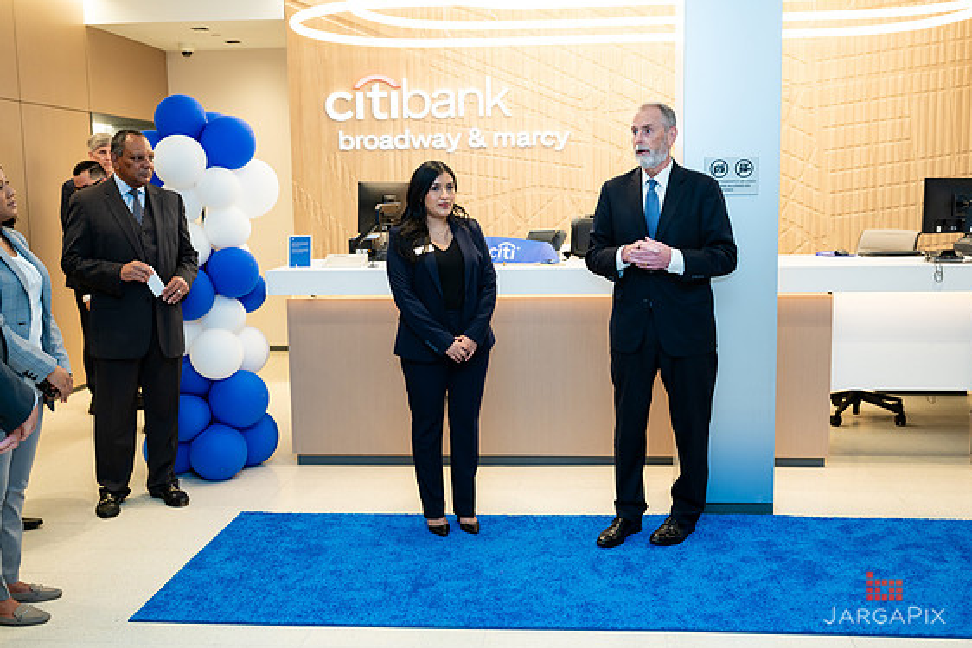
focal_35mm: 37
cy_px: 322
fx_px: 999
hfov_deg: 51.9
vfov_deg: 36.0
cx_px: 497
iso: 400
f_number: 4
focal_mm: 35
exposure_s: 1/160
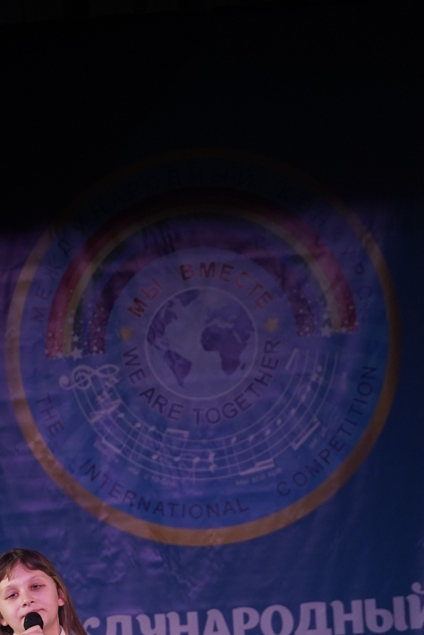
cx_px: -25
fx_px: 5262
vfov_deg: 6.9
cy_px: 724
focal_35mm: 298
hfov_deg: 4.6
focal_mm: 128
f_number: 5.6
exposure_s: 1/250
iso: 1600
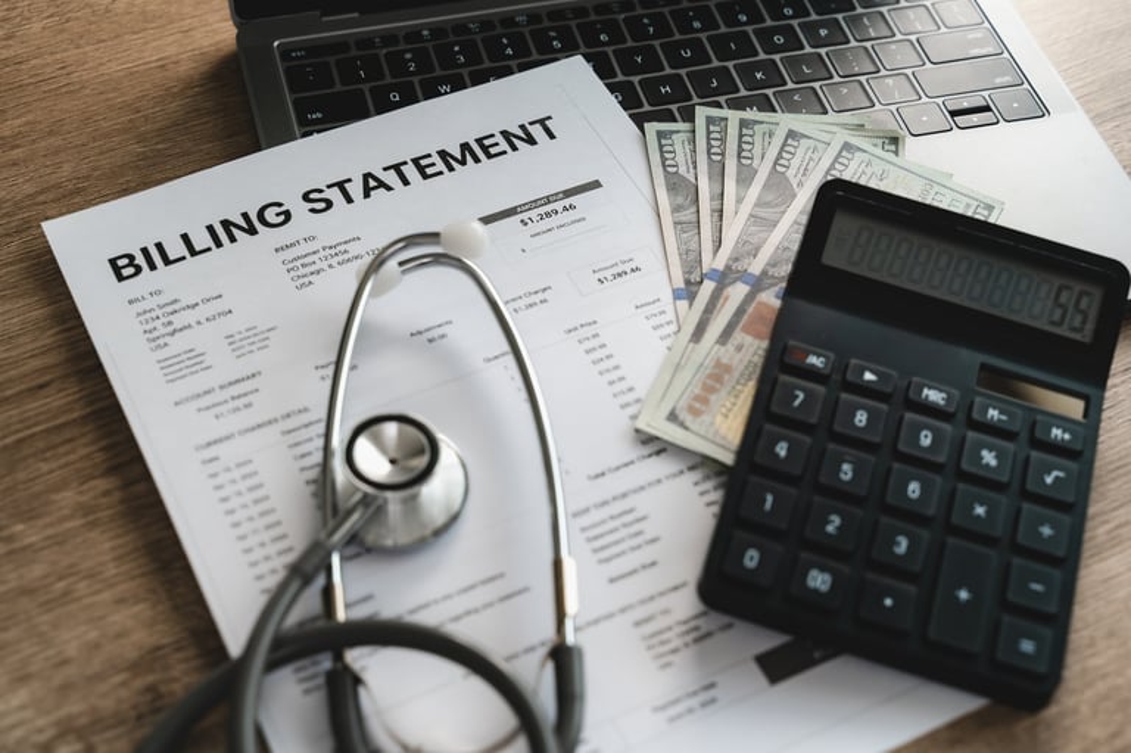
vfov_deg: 25.0
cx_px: 566
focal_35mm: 54
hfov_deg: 36.9
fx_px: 1695
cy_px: 376
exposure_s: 1/100
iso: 160
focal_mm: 54
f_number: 4.5
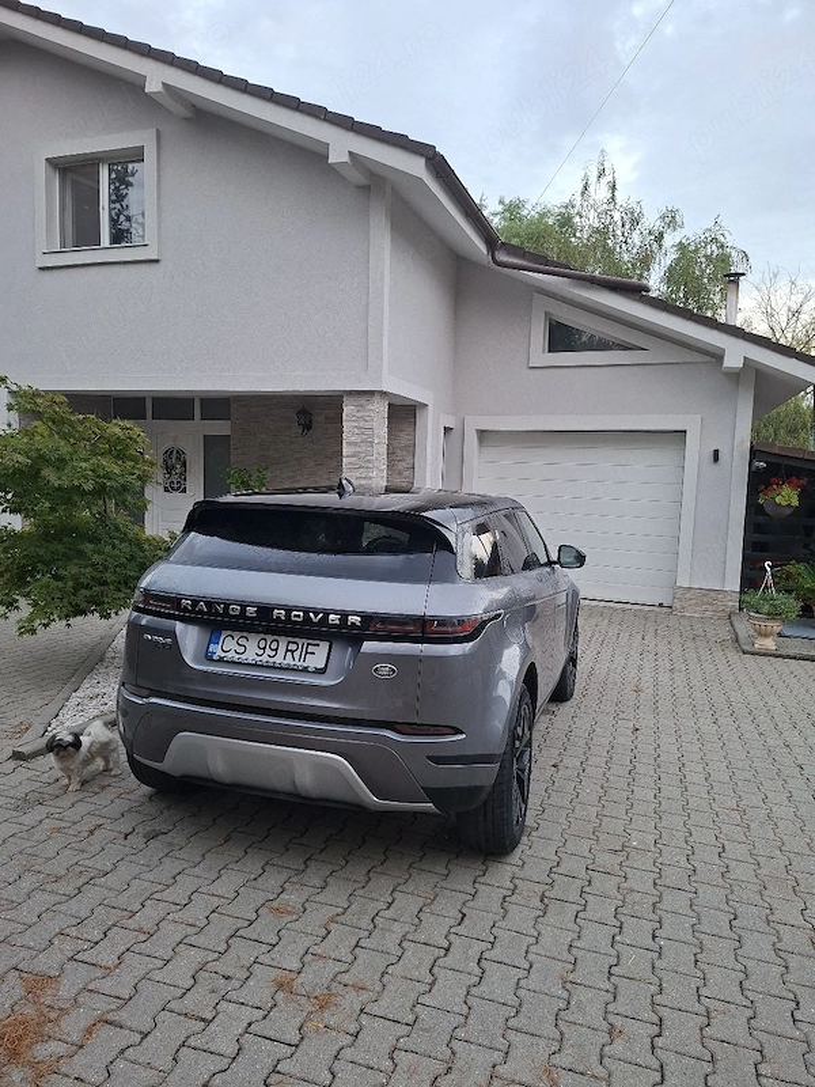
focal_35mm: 23
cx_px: 408
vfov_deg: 73.9
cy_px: 544
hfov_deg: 58.9
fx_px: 722
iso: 160
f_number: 1.8
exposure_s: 1/100
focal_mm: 5.54
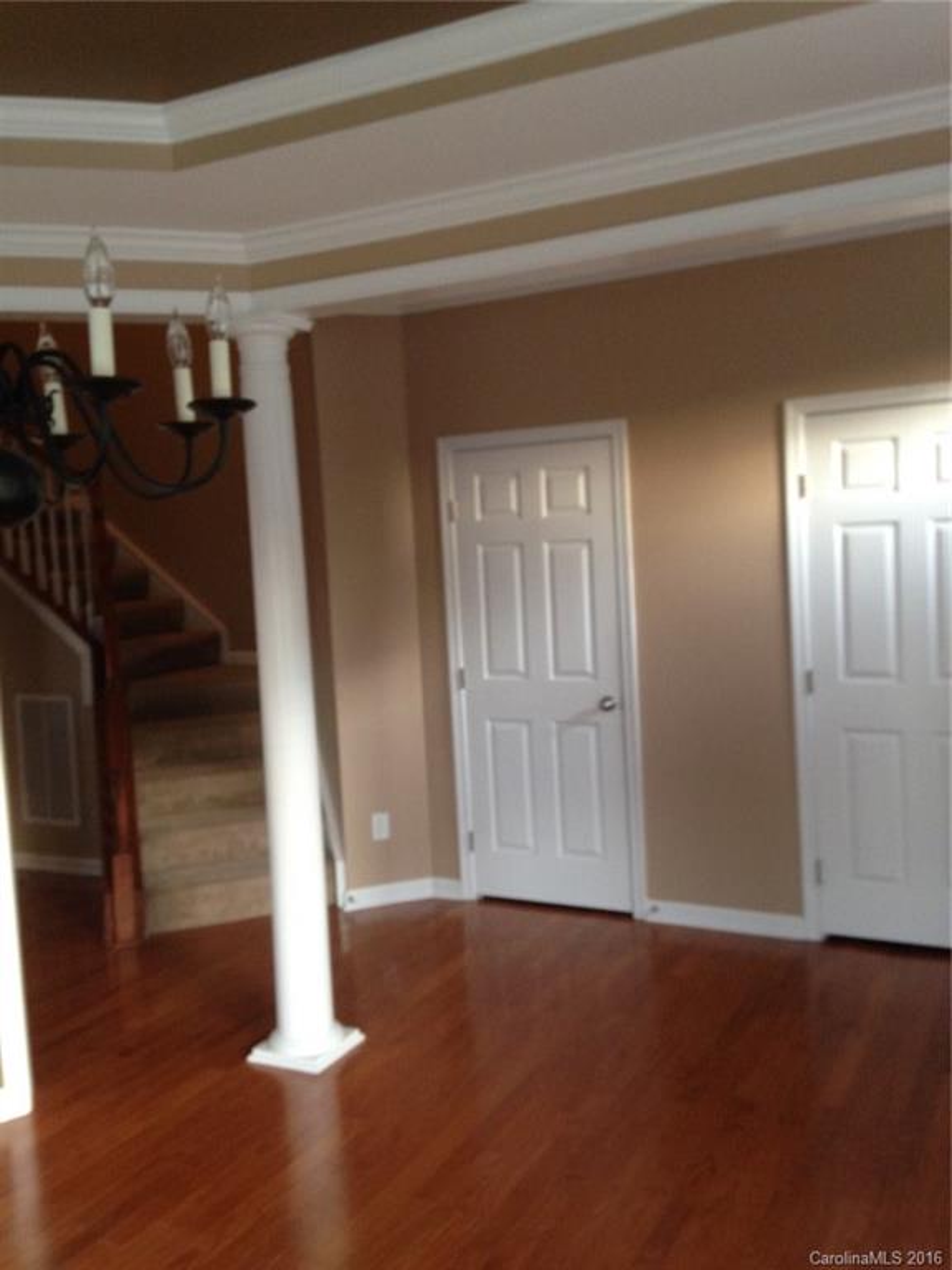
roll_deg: +2.3
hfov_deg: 42.9
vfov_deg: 55.4
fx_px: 1210
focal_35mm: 33
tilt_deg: -4.9
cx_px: 476
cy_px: 635
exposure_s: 1/20
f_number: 2.4
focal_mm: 4.12
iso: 125
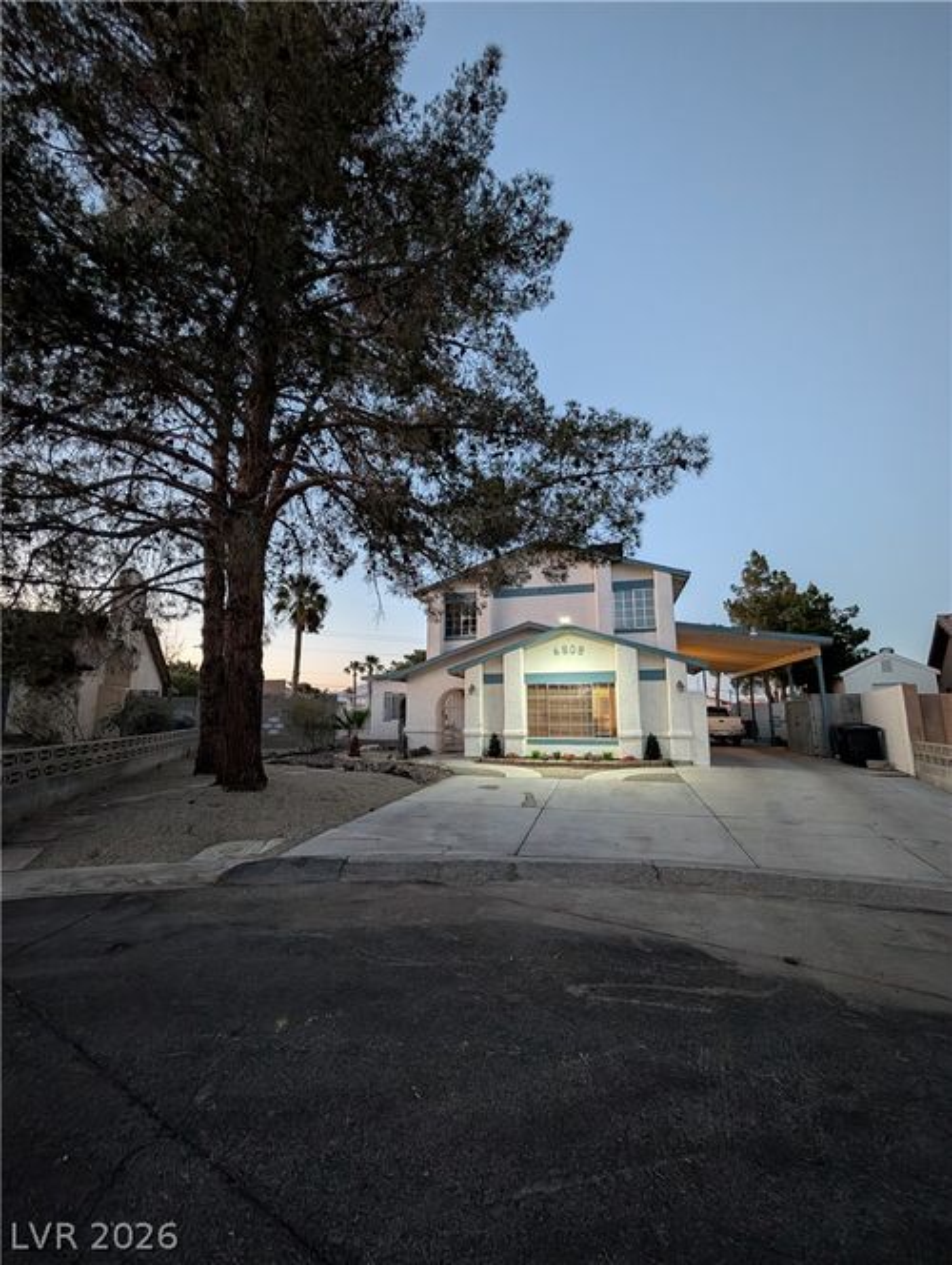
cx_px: 476
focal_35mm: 12
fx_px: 439
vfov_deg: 110.5
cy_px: 632
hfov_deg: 94.6
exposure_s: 1/24
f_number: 1.7
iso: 485
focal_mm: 2.02
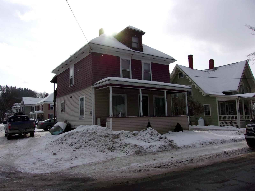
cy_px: 96
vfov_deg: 51.4
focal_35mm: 27
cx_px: 128
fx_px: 199
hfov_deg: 65.3
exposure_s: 1/420
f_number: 10.4
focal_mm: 4.9
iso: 200
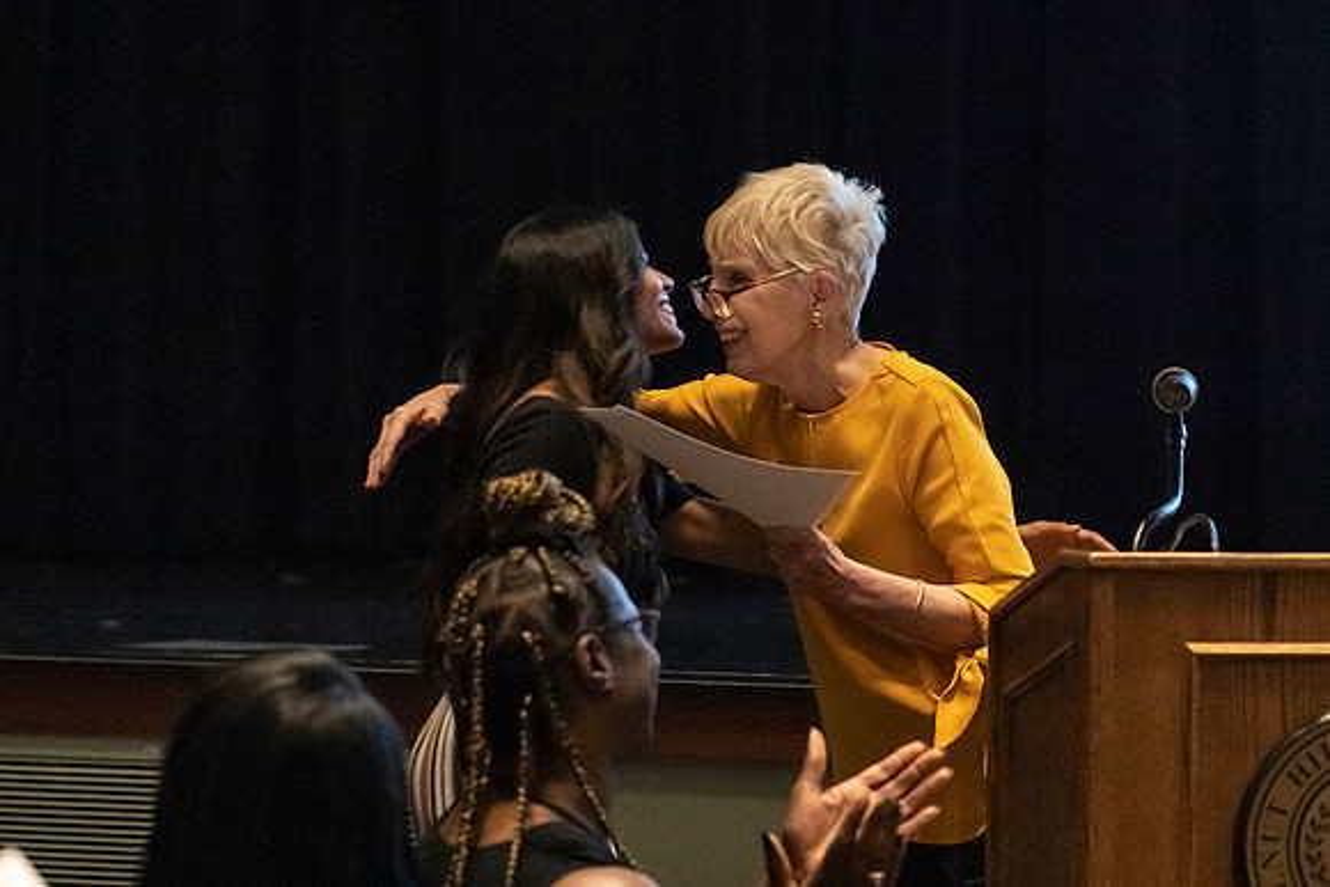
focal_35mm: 161
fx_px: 5940
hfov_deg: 12.8
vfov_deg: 8.5
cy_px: 392
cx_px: 706
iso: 10000
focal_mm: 105
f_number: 4
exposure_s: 1/200
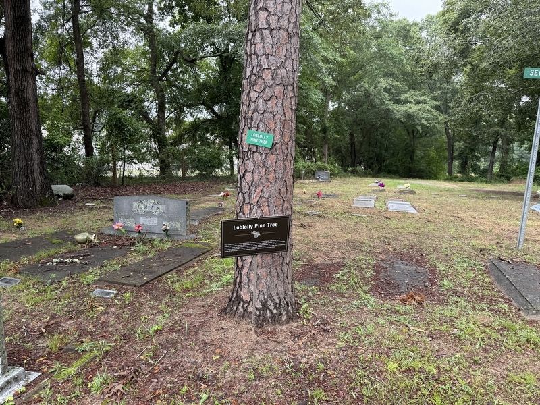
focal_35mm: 24
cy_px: 202
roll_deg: -2.7
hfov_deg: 71.6
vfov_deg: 56.8
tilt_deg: -2.8
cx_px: 270
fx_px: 374
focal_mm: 6.76
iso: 80
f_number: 1.78
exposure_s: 1/484
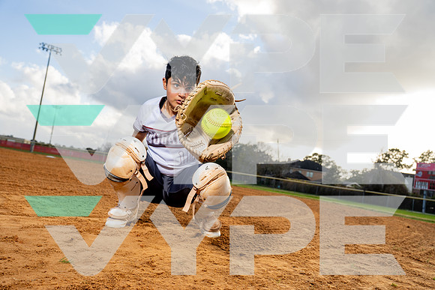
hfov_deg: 61.9
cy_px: 145
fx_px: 363
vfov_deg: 43.6
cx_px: 218
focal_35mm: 30
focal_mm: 30
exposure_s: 1/250
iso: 100
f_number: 5
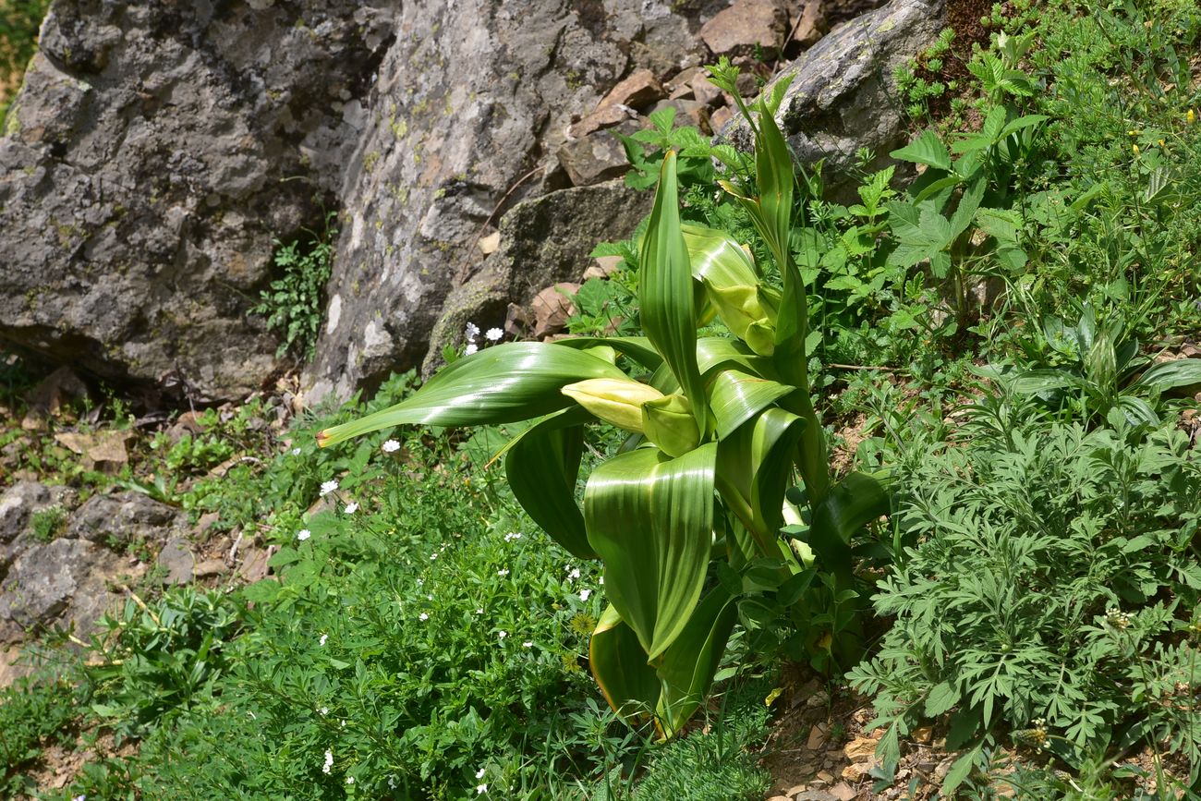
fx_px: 1668
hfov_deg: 39.6
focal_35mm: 50
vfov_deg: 27.0
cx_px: 600
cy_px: 400
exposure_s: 1/125
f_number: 18
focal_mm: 50
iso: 320
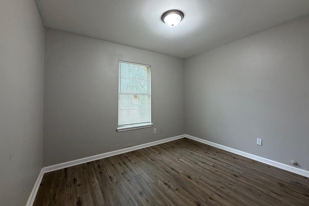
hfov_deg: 100.4
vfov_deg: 77.2
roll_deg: -0.4
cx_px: 154
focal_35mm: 15
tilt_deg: +2.3
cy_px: 95
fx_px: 129
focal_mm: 2.22
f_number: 2.2
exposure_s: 1/120
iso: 320
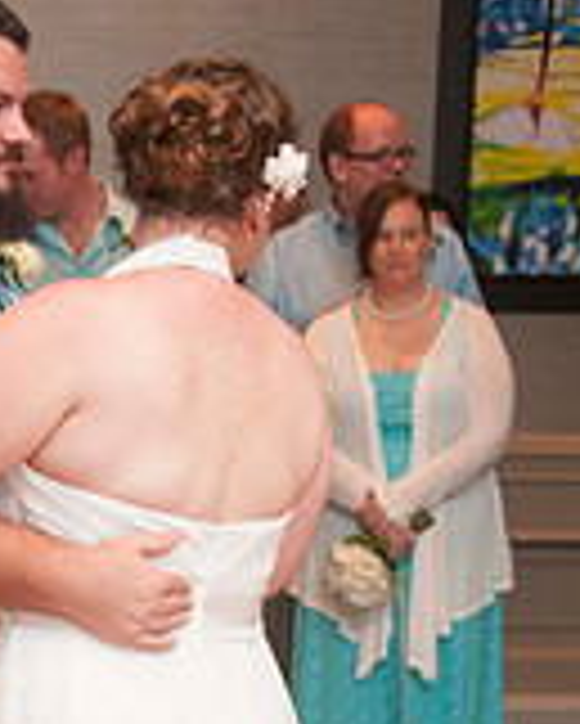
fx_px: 2701
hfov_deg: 12.2
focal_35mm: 126
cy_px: 755
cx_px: 52
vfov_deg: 15.0
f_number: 5.6
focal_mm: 32
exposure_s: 1/60
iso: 400
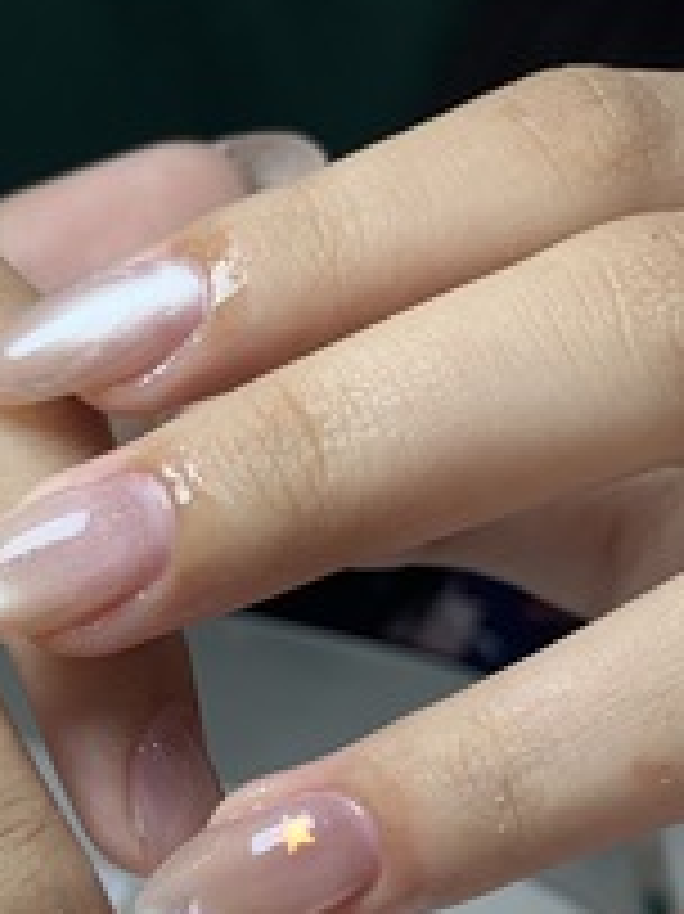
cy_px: 680
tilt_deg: -33.1
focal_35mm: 59
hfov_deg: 24.2
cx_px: 92
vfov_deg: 32.1
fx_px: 1556
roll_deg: -10.5
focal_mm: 4.25
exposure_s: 1/121
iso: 40
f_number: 1.8
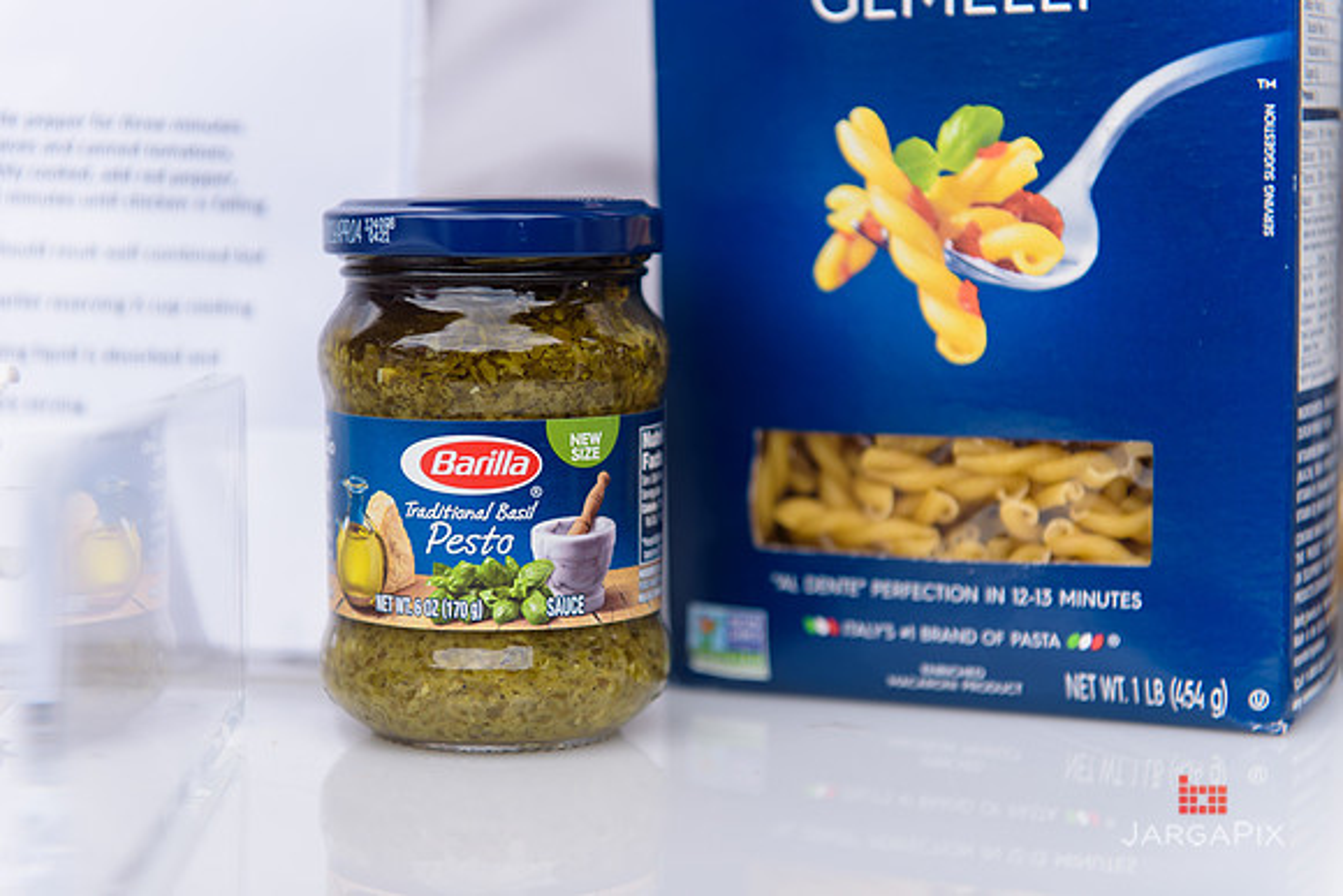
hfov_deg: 28.8
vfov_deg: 19.5
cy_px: 448
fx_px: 2612
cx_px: 672
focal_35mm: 70
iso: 200
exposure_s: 1/800
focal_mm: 70
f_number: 3.2
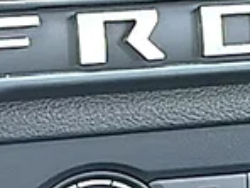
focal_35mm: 170
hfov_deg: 11.2
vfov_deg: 8.7
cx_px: 361
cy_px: 118
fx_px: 1228
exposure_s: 1/100
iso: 250
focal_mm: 6.86
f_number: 1.78
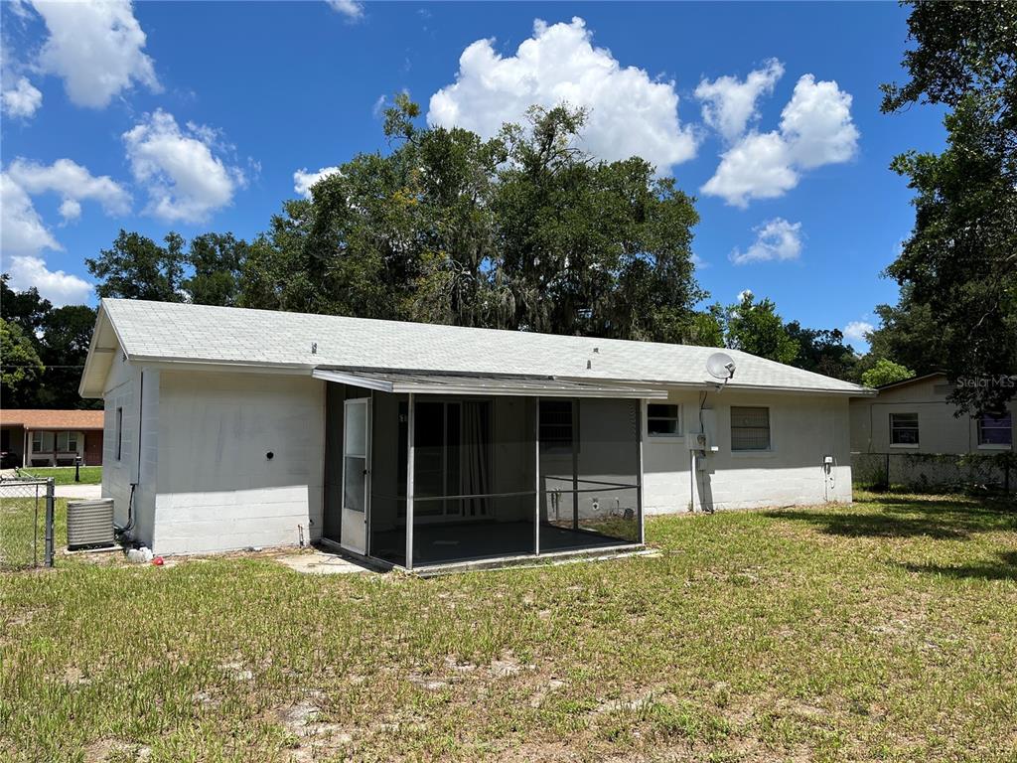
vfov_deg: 53.1
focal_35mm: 26
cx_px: 508
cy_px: 382
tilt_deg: +3.7
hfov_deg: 67.3
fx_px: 764
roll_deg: -0.2
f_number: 1.6
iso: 50
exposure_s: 1/4149
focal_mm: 5.1
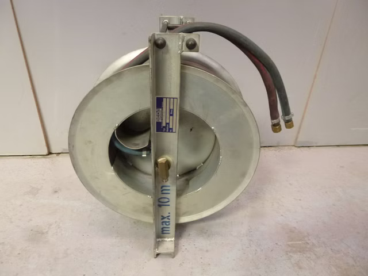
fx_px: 266
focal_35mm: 25
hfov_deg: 69.4
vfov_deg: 54.9
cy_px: 138
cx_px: 184
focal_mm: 4.5
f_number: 3.1
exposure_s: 1/40
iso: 400
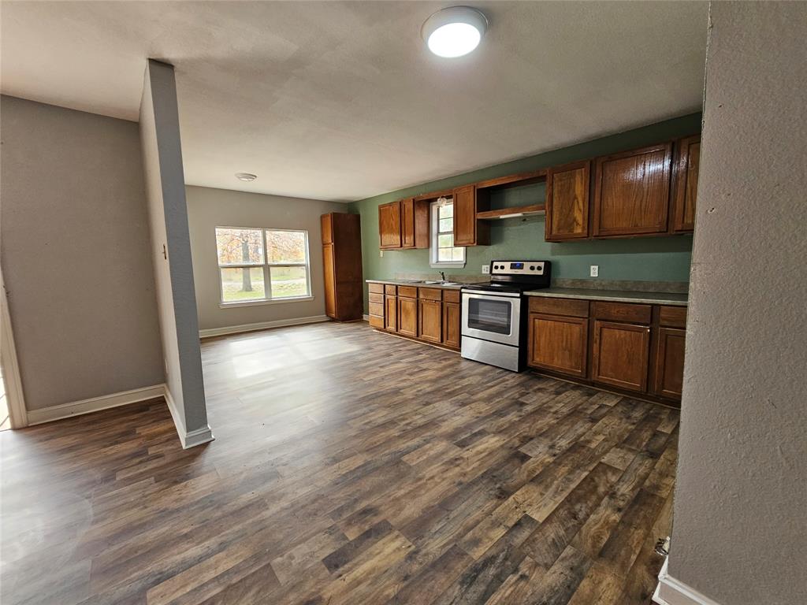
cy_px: 302
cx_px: 404
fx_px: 303
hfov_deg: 106.2
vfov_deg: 89.9
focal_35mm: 13
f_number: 2.2
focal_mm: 2.2
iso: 160
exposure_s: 1/60
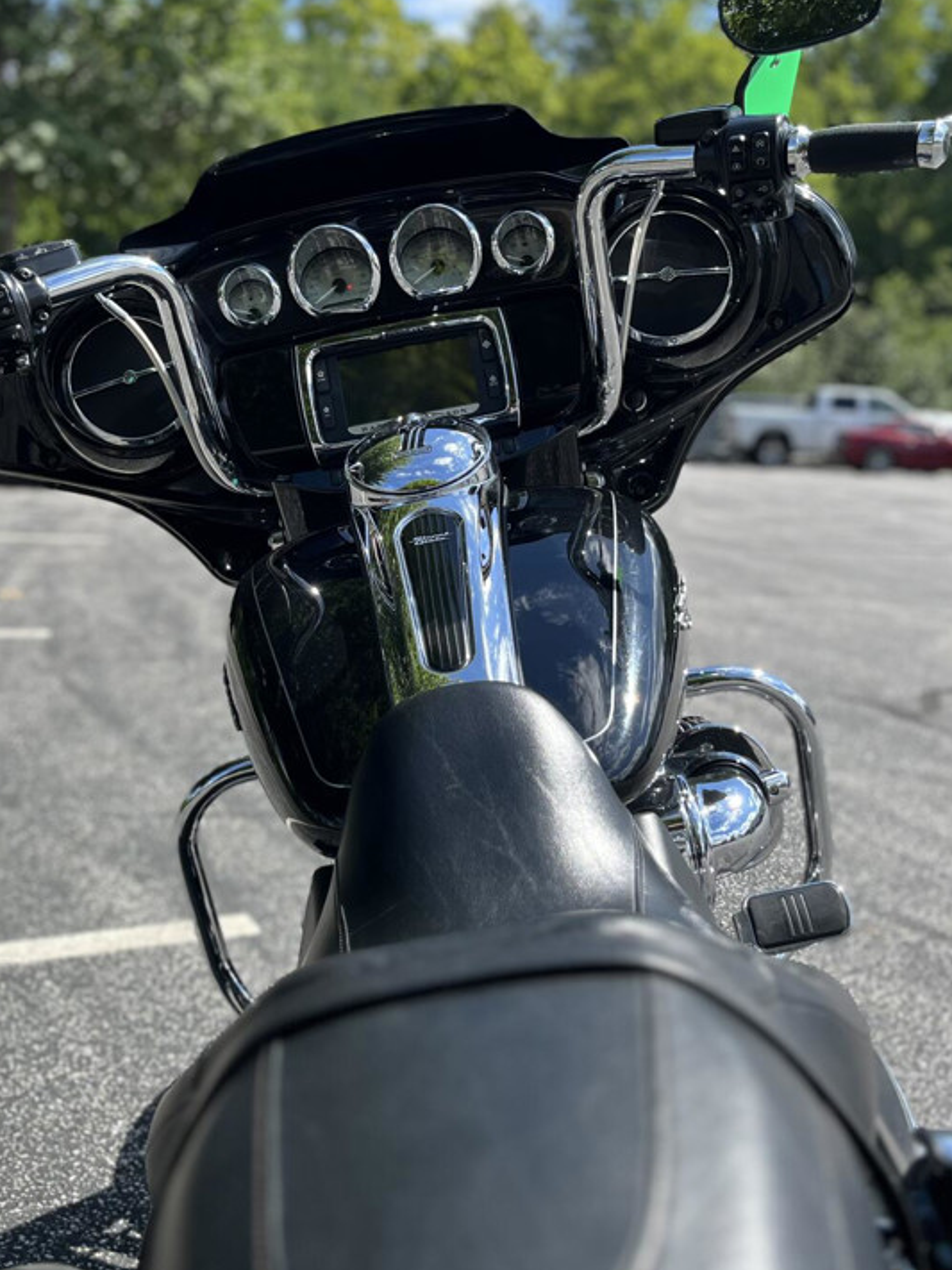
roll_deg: -3.1
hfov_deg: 36.8
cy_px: 597
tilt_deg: -7.2
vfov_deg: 47.8
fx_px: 1431
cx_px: 435
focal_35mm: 39
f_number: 1.6
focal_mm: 5.1
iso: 50
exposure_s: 1/1923
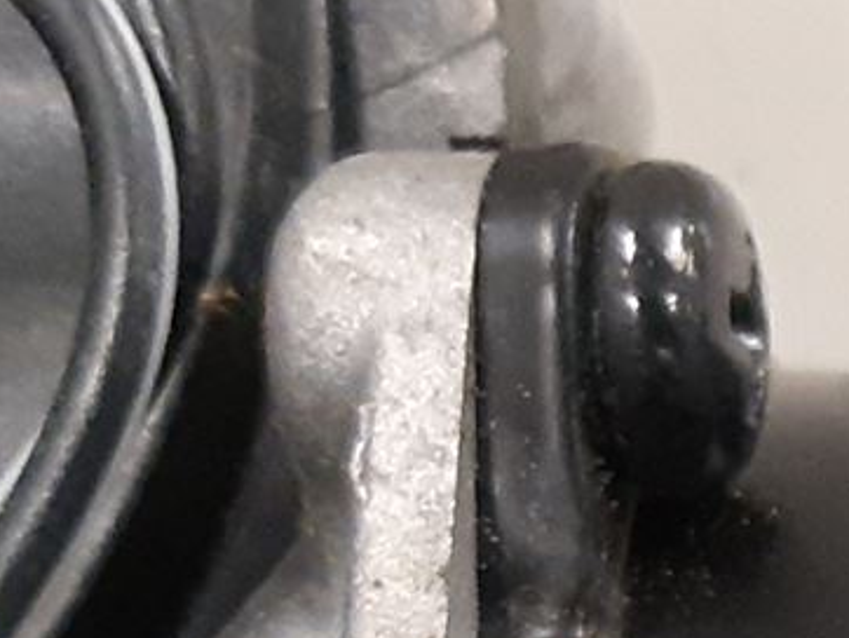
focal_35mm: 147
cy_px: 1156
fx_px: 3608
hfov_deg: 11.7
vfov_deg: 9.6
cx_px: 1839
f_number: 1.7
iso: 250
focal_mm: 3.93
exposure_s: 1/33
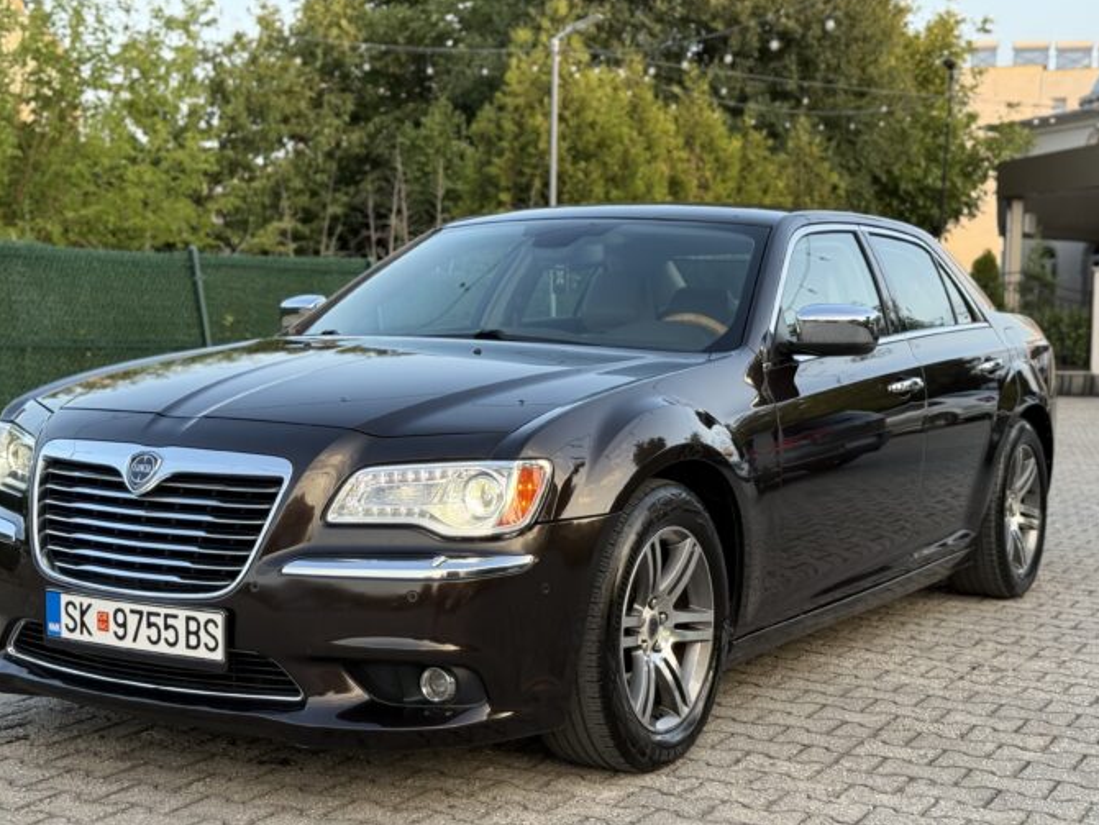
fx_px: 1747
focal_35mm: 55
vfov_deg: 26.6
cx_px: 495
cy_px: 461
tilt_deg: -2.8
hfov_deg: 34.9
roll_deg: -1.0
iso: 80
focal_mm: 6.76
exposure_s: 1/273
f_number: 1.78
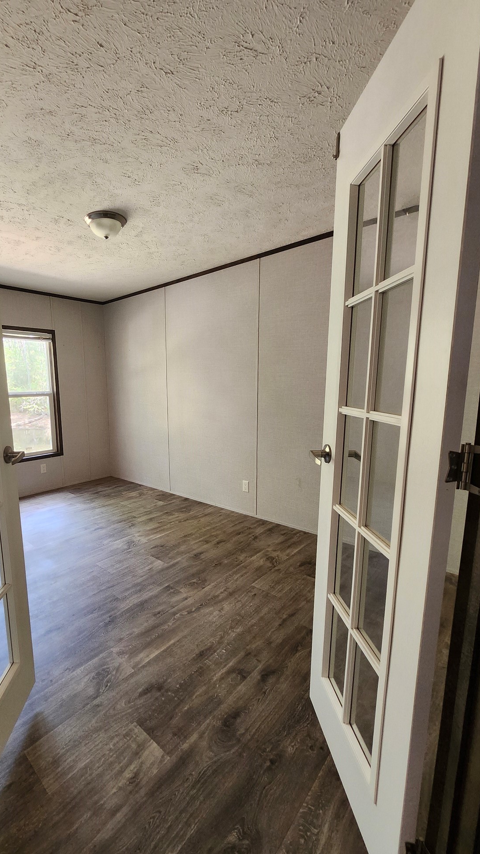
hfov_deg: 69.4
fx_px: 339
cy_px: 445
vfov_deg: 102.9
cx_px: 180
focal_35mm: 15
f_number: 2.2
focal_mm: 1.74
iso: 200
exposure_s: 1/60
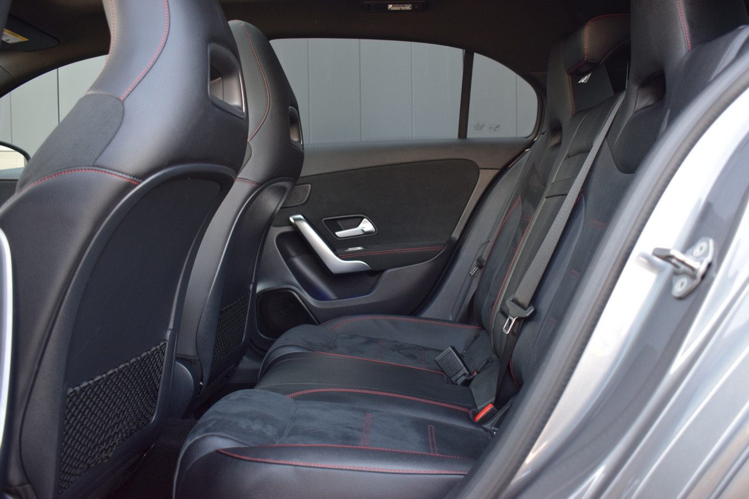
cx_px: 374
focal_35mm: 34
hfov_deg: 55.1
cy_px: 250
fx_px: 718
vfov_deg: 38.4
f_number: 4
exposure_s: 1/60
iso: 500
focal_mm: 23
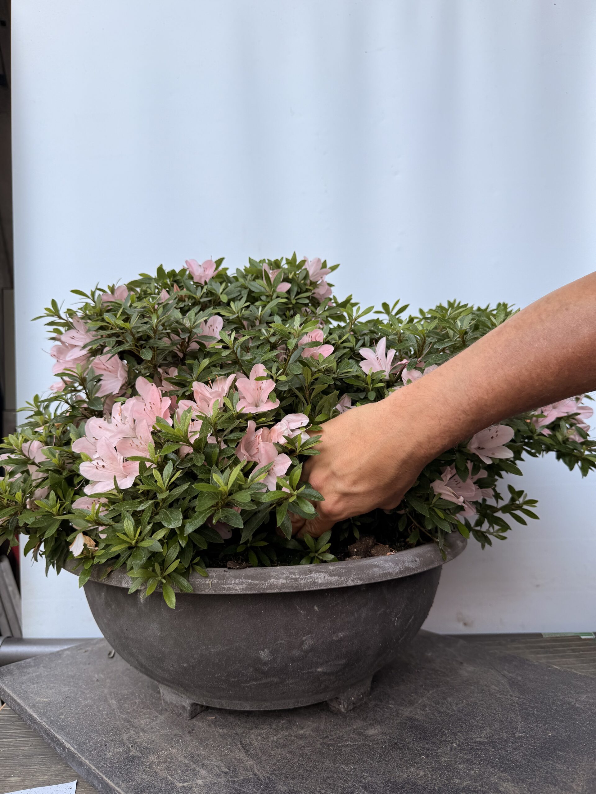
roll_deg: +1.9
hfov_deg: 56.8
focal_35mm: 24
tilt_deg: +1.5
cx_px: 298
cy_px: 397
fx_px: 551
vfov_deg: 71.6
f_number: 1.78
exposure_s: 1/567
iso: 80
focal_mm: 6.76
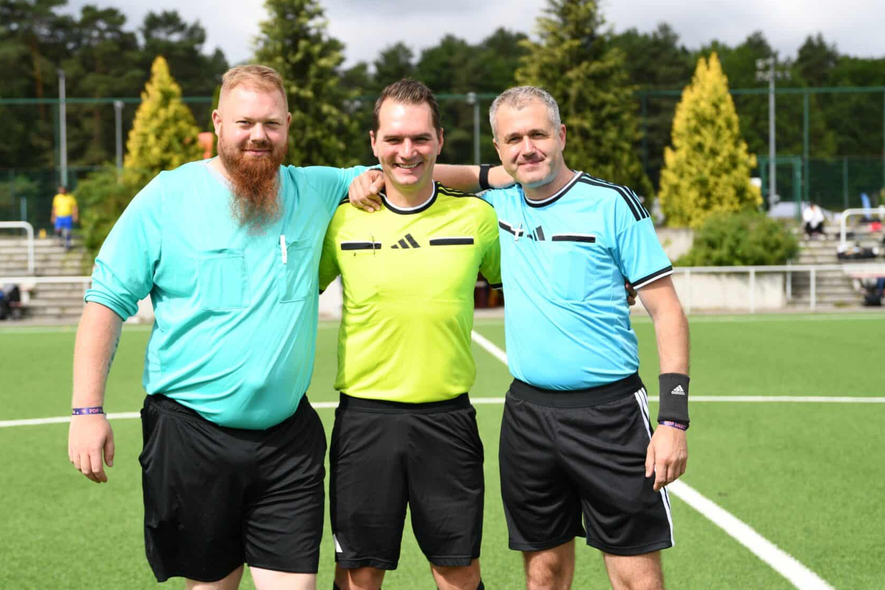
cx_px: 397
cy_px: 287
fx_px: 1450
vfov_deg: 23.0
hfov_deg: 33.9
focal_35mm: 59
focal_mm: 48
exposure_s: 1/800
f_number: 2.8
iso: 64
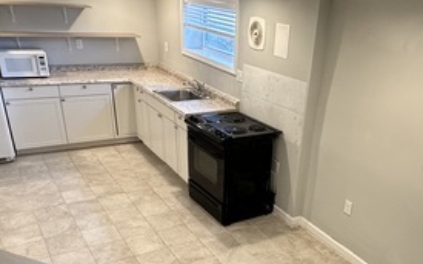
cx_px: 265
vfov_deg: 34.2
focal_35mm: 36
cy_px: 215
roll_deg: -4.6
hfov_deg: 53.4
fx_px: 415
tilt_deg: -28.6
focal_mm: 2.22
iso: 200
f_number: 2.2
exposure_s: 1/60
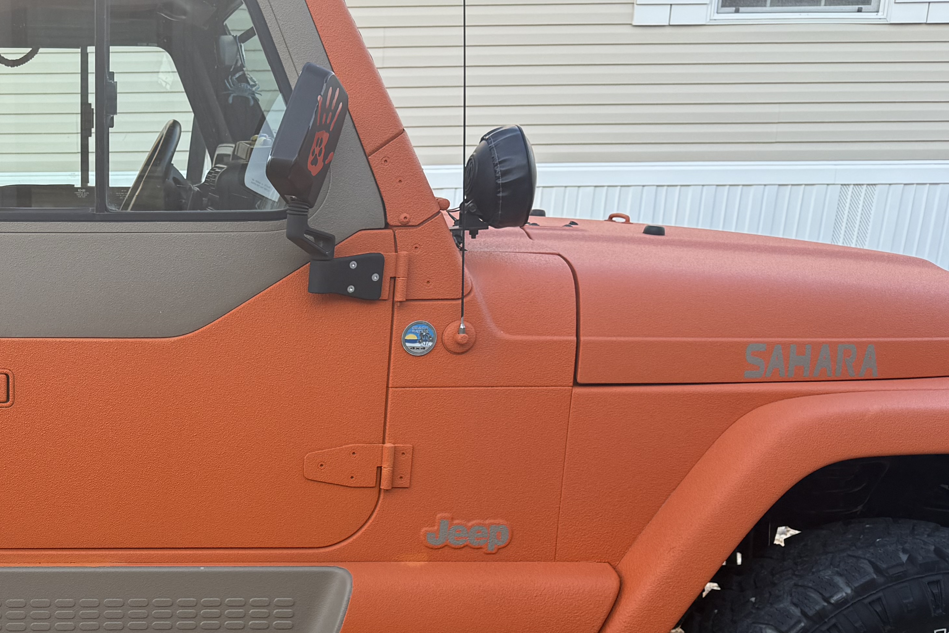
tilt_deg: -14.8
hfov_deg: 37.9
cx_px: 112
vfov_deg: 27.0
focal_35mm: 49
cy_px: 500
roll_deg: +0.1
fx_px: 1292
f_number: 1.78
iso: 80
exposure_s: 1/288
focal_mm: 6.76
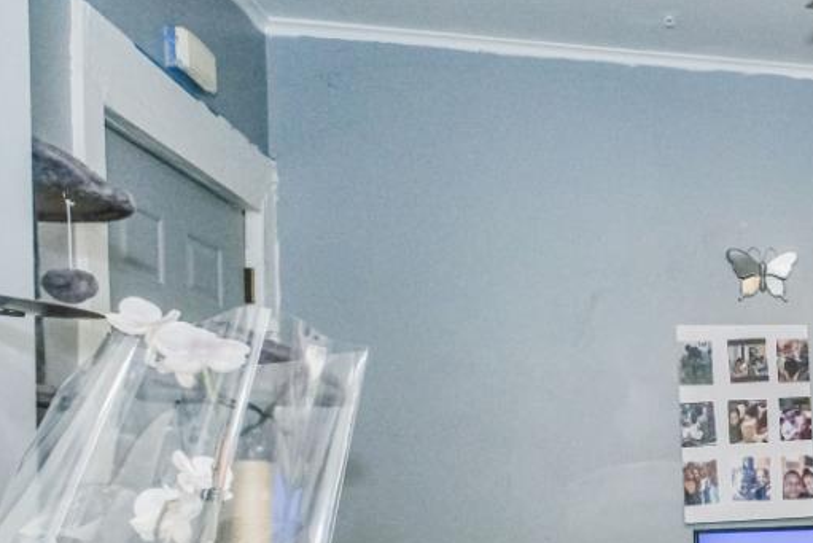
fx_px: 994
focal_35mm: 44
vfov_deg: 29.4
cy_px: 481
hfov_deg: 36.2
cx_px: 936
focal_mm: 10
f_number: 7.1
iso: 1600
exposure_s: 1/160
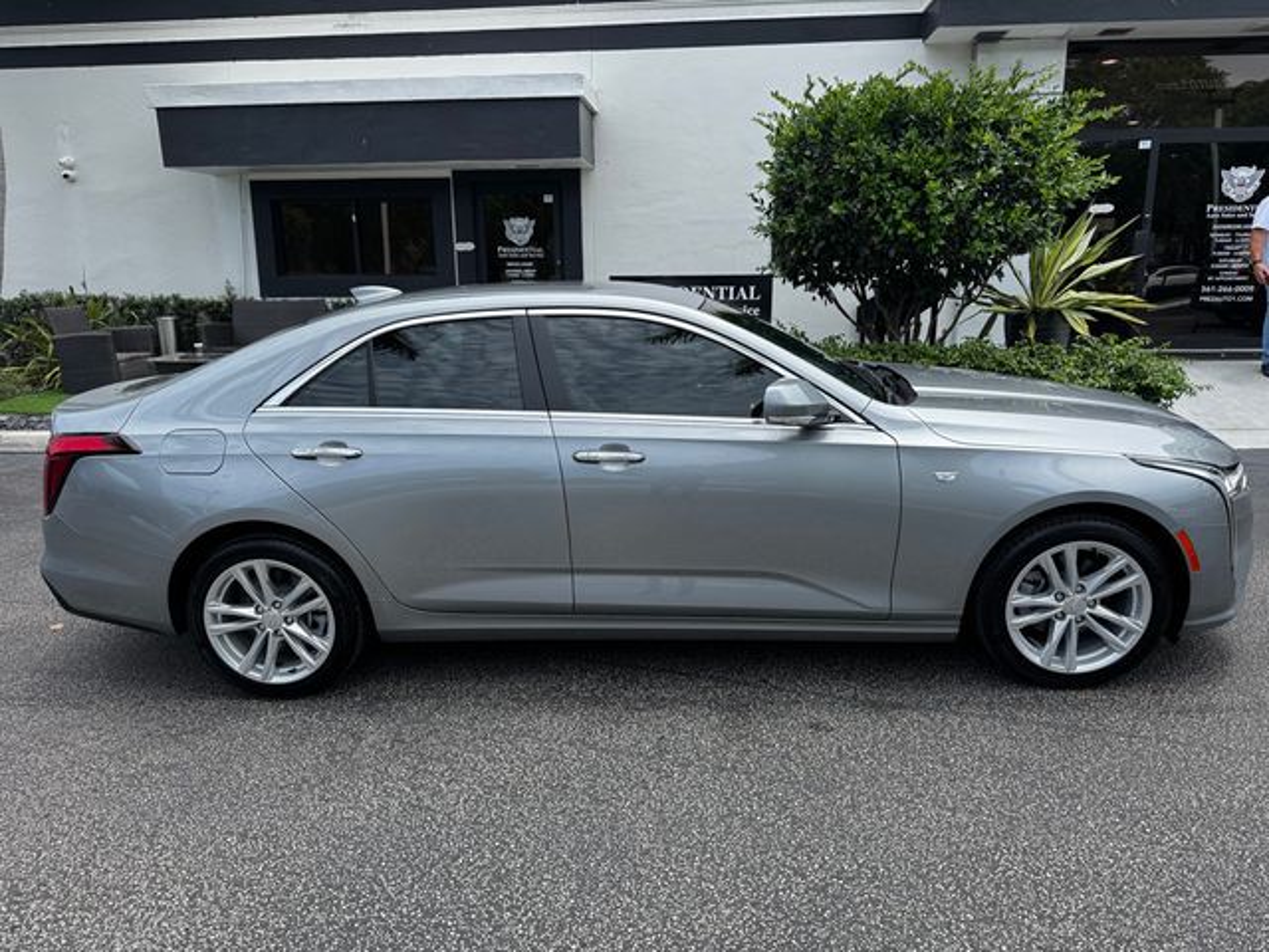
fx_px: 880
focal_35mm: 24
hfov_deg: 71.6
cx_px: 634
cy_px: 476
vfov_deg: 56.8
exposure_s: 1/1524
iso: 80
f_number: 1.78
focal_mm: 6.76
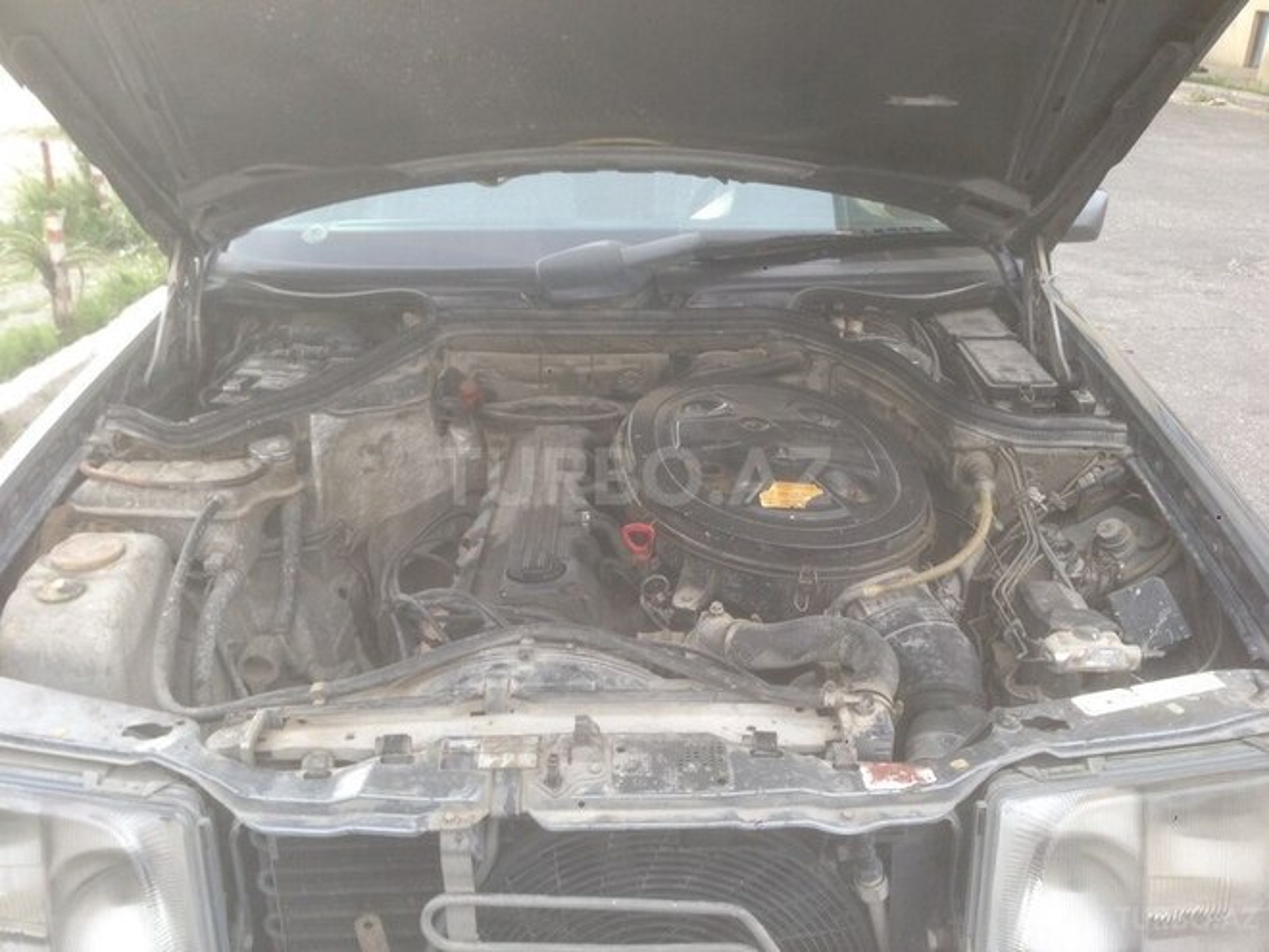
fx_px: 1210
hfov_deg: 55.4
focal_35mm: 33
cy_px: 476
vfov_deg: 42.9
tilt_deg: -23.8
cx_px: 634
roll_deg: -7.1
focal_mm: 4.12
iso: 80
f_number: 2.4
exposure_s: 1/120
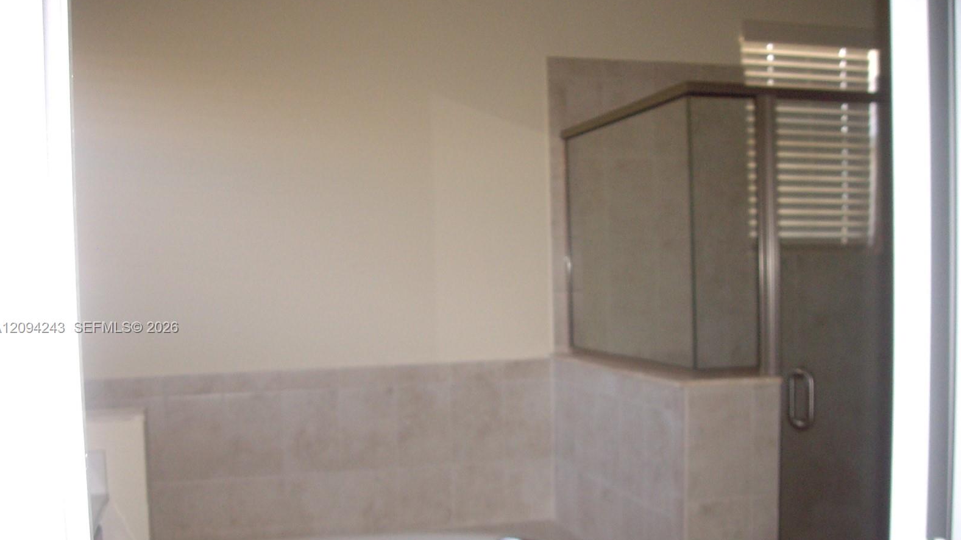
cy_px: 328
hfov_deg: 48.4
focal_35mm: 42
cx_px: 476
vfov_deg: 28.3
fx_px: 1070
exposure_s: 1/40
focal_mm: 6.2
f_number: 2.7
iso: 200
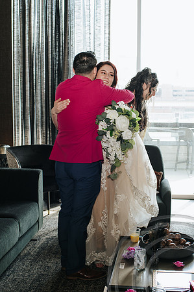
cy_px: 146
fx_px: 426
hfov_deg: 25.7
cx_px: 105
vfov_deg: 37.8
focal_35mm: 53
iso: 500
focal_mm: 35
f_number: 3.5
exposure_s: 1/200
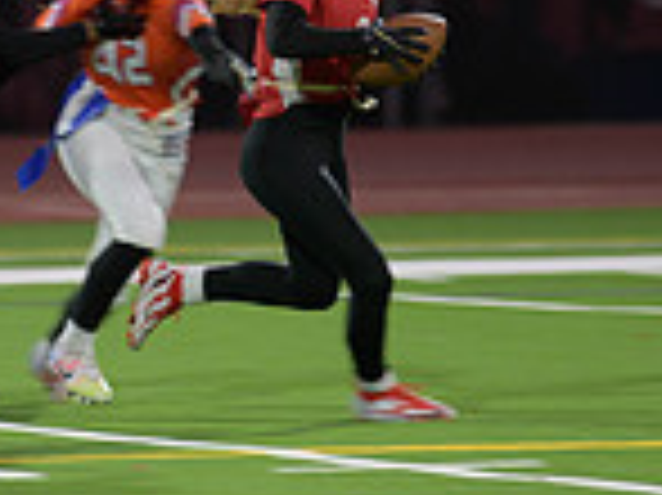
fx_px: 14484
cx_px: 95
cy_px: 106
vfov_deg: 2.0
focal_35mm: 758
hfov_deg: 2.6
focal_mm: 200
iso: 800
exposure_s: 1/200
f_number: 2.8
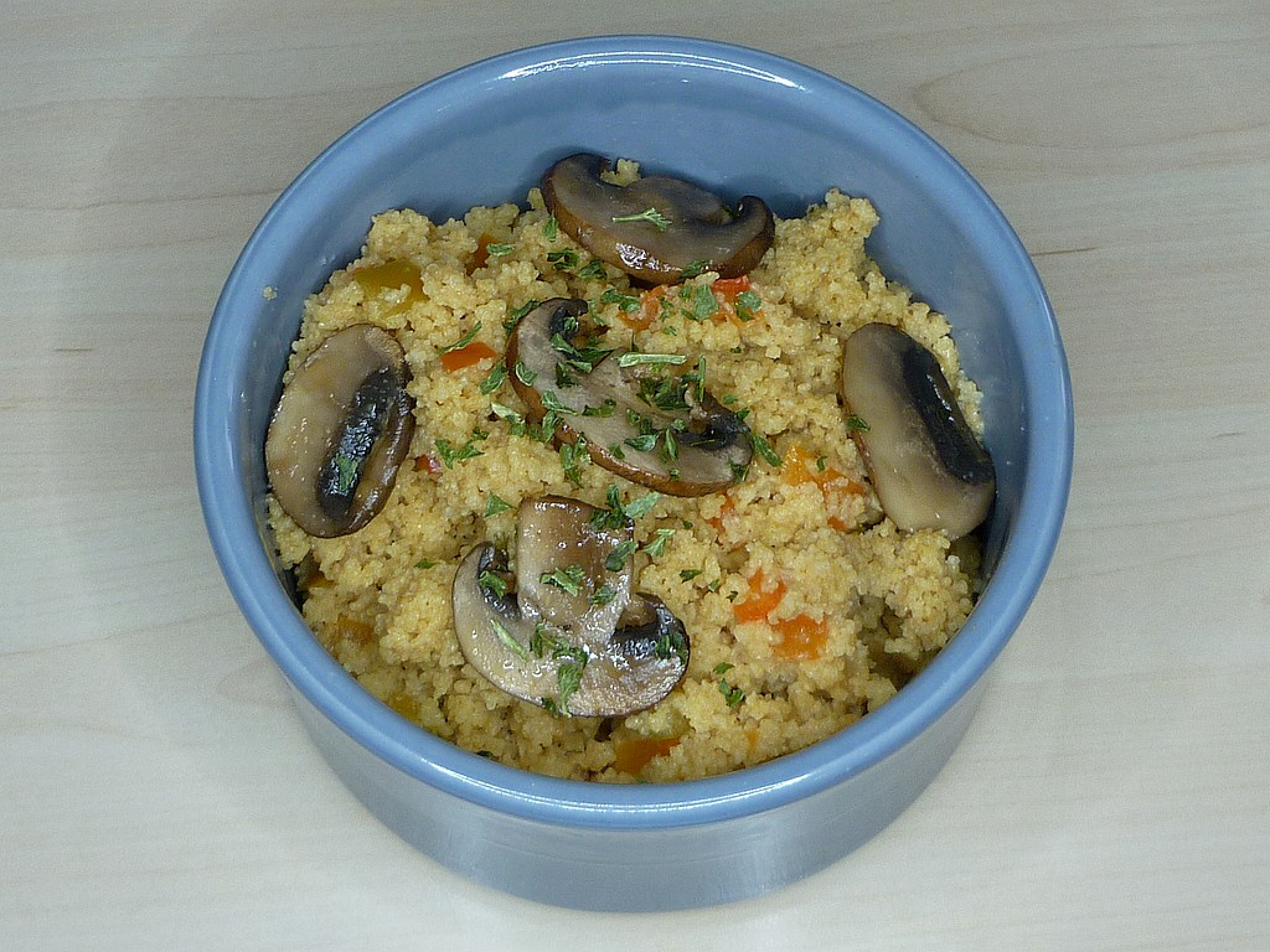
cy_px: 476
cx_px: 635
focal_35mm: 69
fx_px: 2531
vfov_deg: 21.3
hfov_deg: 28.2
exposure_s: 1/40
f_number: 3
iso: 80
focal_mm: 6.4
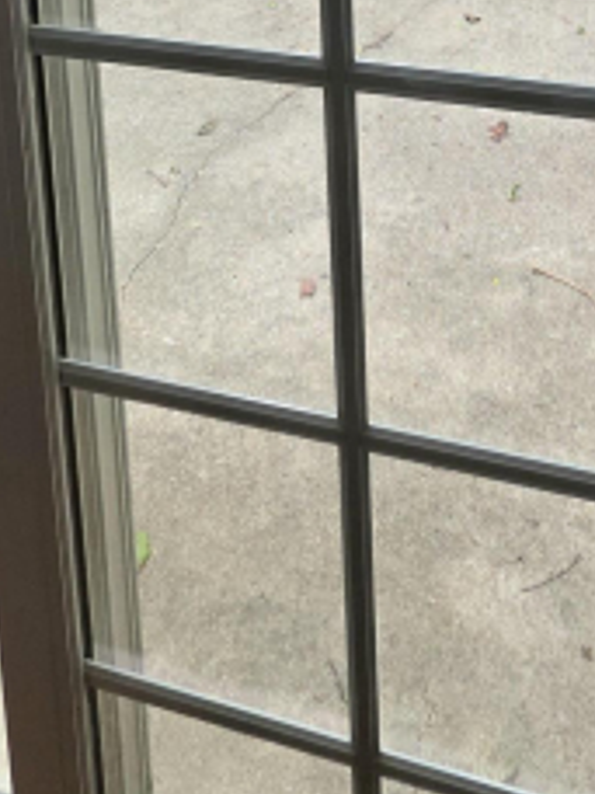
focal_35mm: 38
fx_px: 871
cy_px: -340
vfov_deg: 31.2
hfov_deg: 37.6
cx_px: 344
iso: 80
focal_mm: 2.2
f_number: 1.9
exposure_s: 1/120
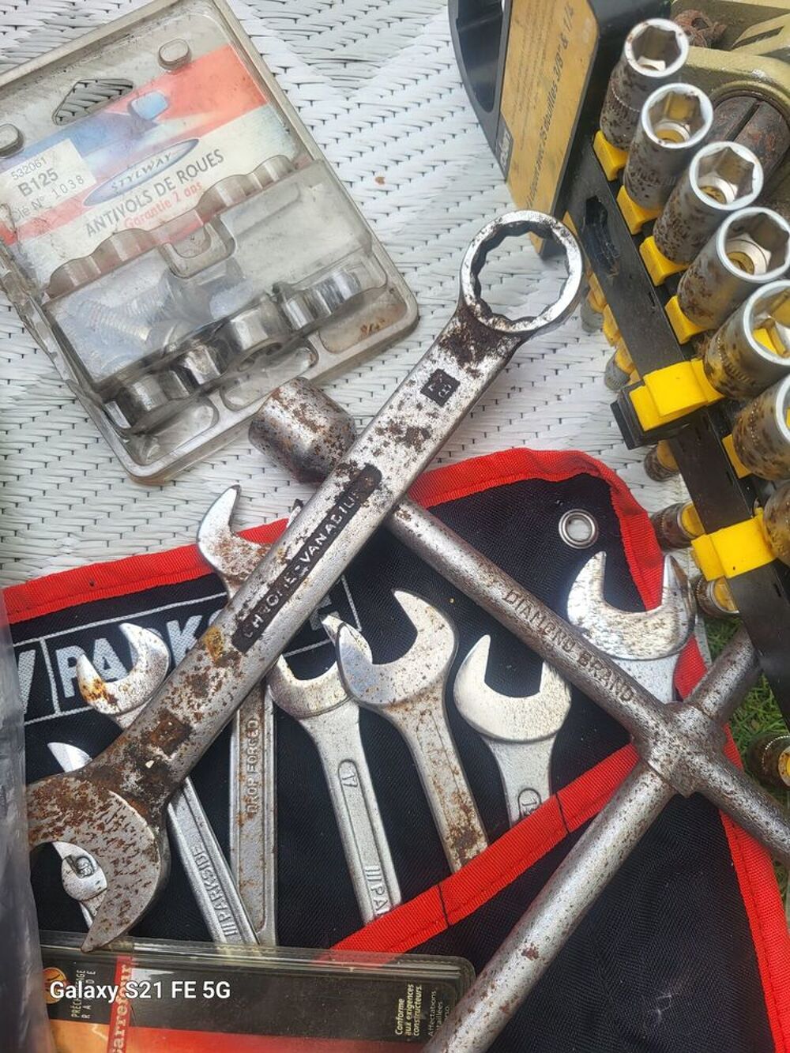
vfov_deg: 67.3
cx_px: 395
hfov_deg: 53.1
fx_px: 791
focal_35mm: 26
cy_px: 526
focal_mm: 5.4
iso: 40
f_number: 1.8
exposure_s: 1/514
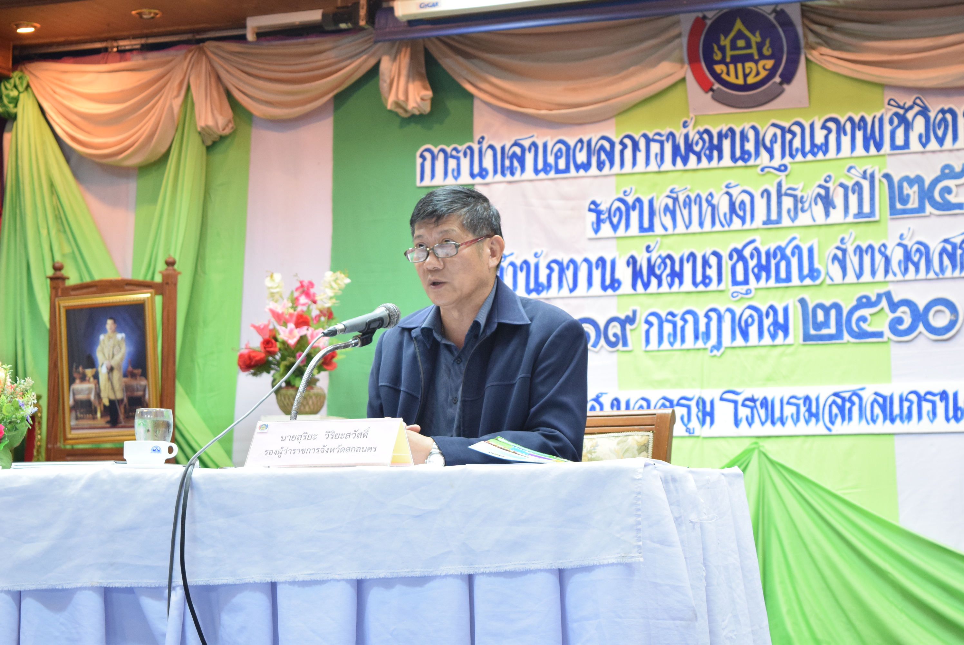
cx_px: 482
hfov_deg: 24.6
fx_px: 2211
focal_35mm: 82
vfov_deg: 16.6
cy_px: 322
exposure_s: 1/13
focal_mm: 55
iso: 1600
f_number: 5.6
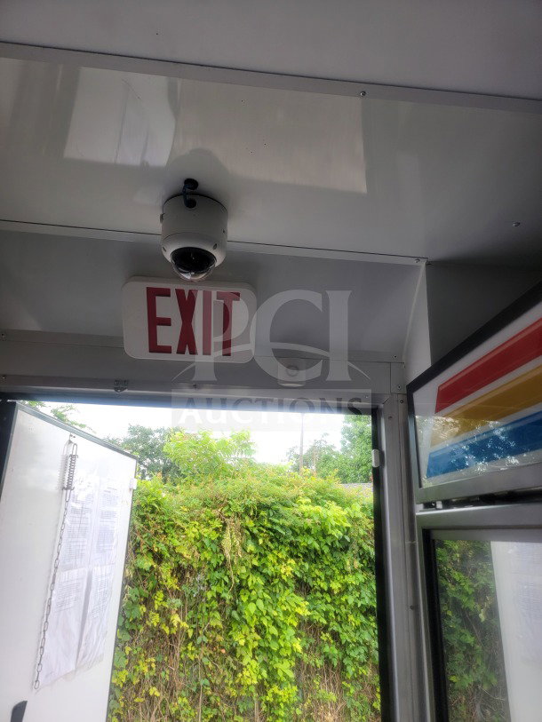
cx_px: 271
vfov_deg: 71.6
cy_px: 361
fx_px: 501
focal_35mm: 24
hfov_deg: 56.8
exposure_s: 1/120
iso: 25
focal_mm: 6.7
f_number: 1.8
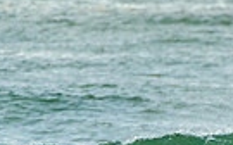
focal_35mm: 2187
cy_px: 322
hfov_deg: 1.0
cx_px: 164
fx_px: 13870
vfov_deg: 0.6
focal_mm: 500
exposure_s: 1/1600
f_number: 5.6
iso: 800
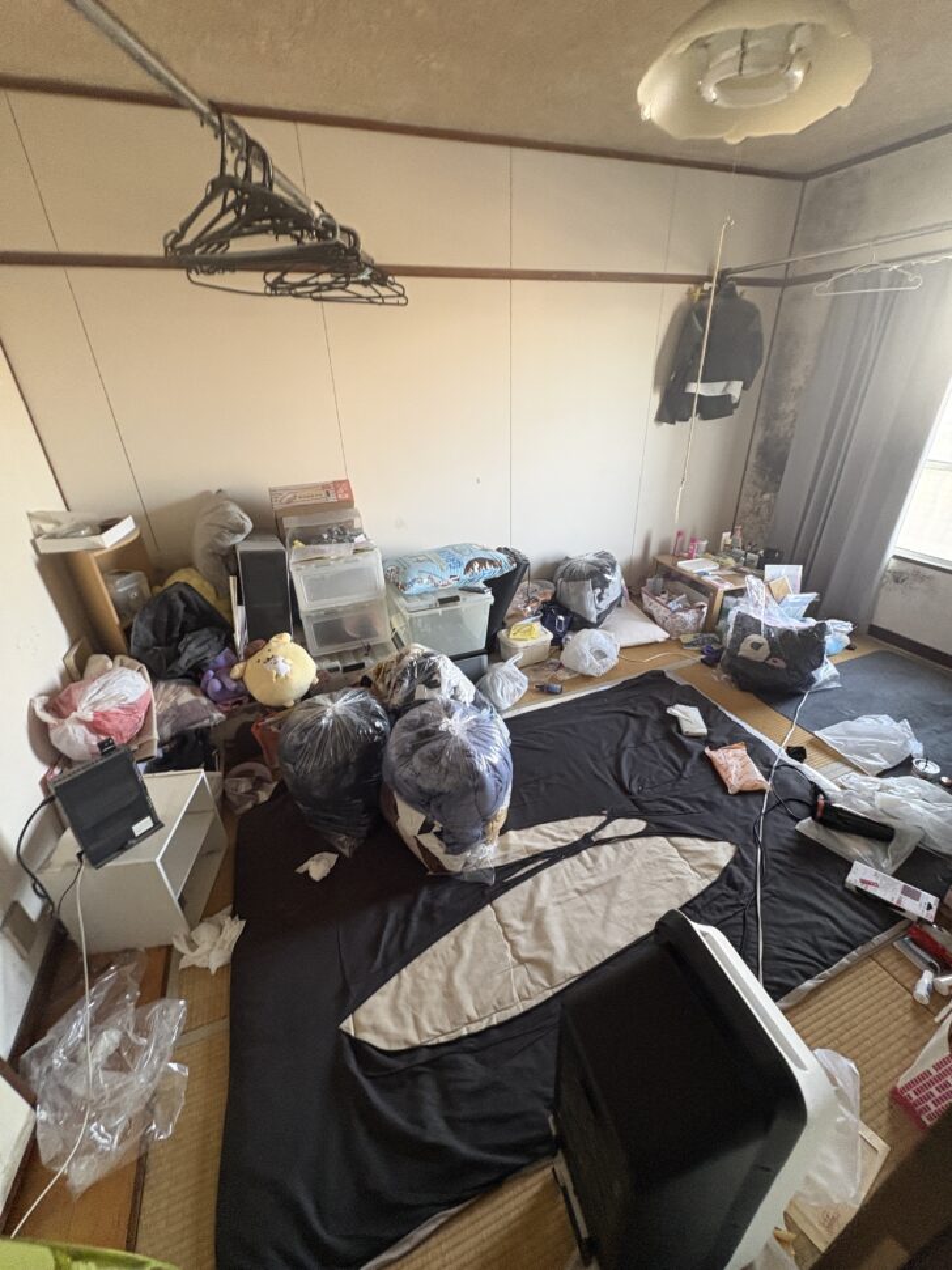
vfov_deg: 102.1
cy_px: 635
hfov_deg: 85.7
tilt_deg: -25.5
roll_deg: +2.0
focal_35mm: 14
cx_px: 476
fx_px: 513
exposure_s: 1/60
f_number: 2.2
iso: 320
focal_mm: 2.22
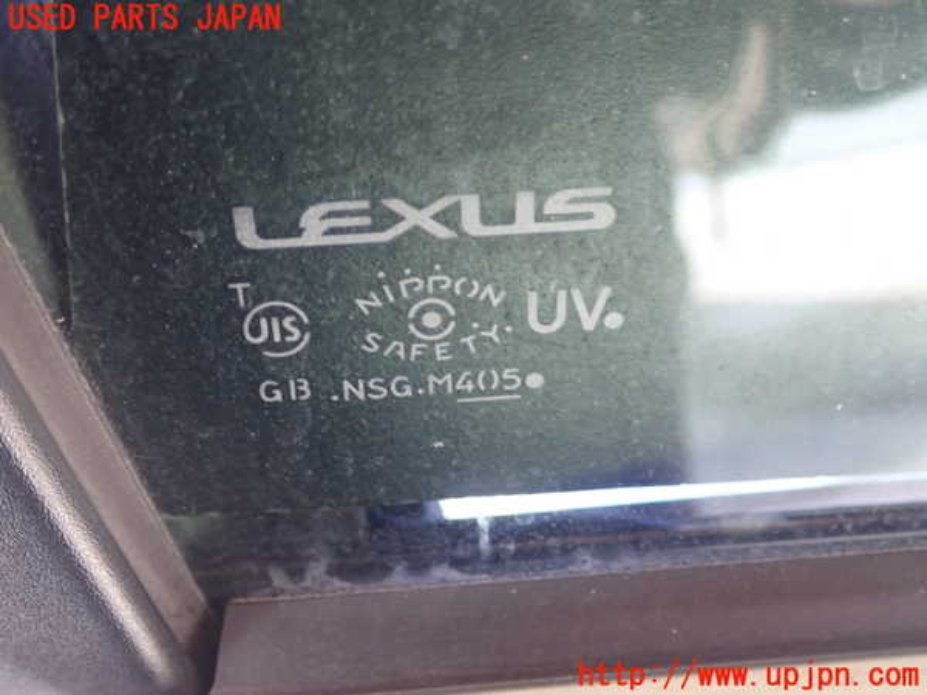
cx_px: 464
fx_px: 1152
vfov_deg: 33.6
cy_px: 348
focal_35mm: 43
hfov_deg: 43.9
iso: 400
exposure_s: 1/40
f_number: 2.9
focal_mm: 7.86
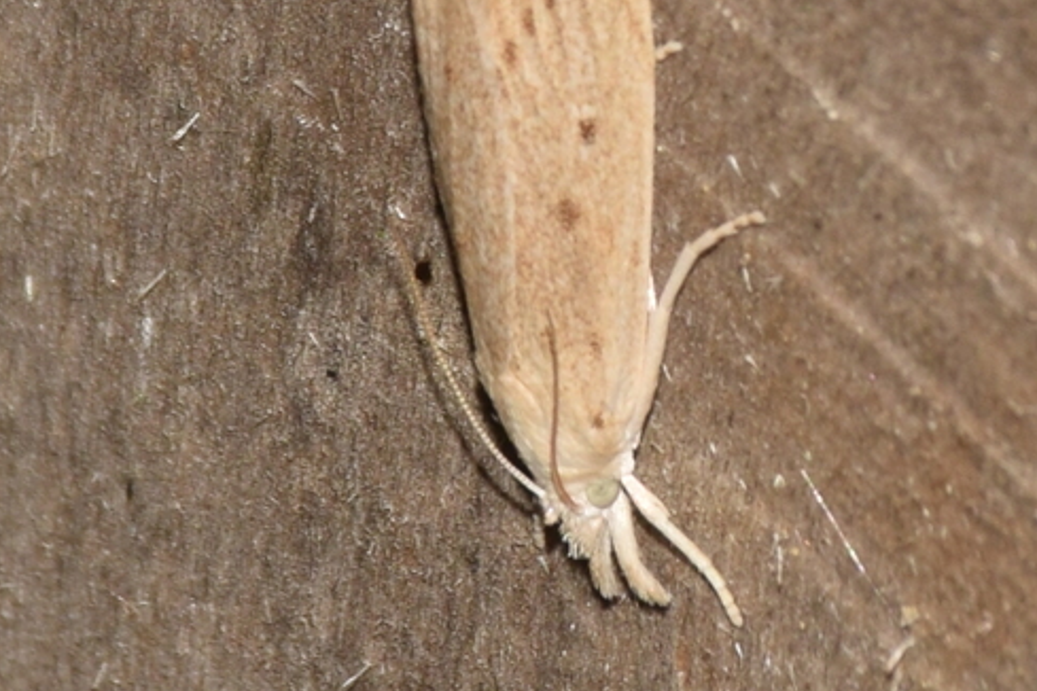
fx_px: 11867
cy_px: 110
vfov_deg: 3.3
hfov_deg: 5.0
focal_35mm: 412
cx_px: 528
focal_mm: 140
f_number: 13
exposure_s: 1/160
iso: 100
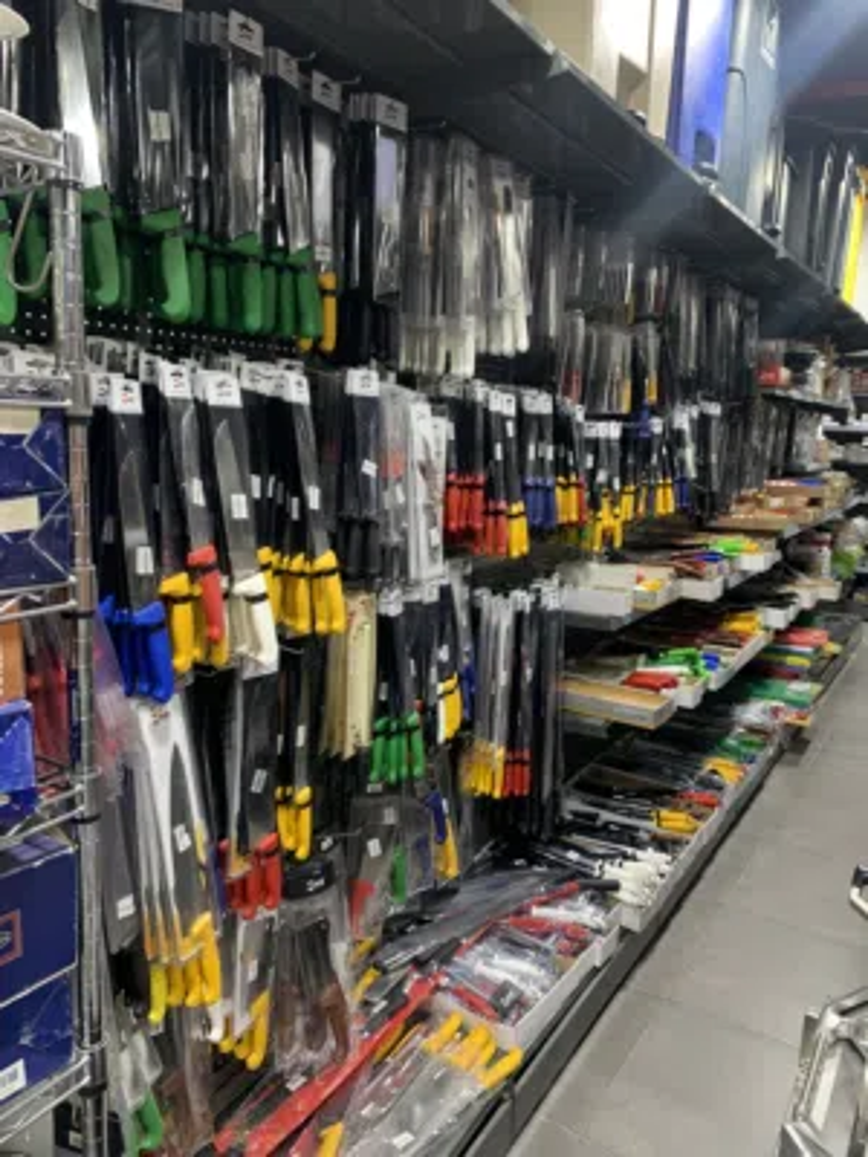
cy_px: 578
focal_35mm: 26
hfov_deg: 53.1
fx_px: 869
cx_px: 434
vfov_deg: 67.3
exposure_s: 1/50
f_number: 1.8
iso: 100
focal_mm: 4.25
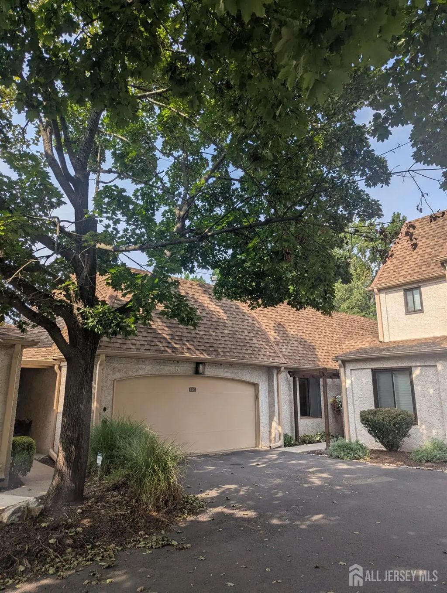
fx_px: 412
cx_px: 224
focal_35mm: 24
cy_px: 296
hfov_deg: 56.9
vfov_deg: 71.5
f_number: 1.85
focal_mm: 6.81
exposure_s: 1/1508
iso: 42
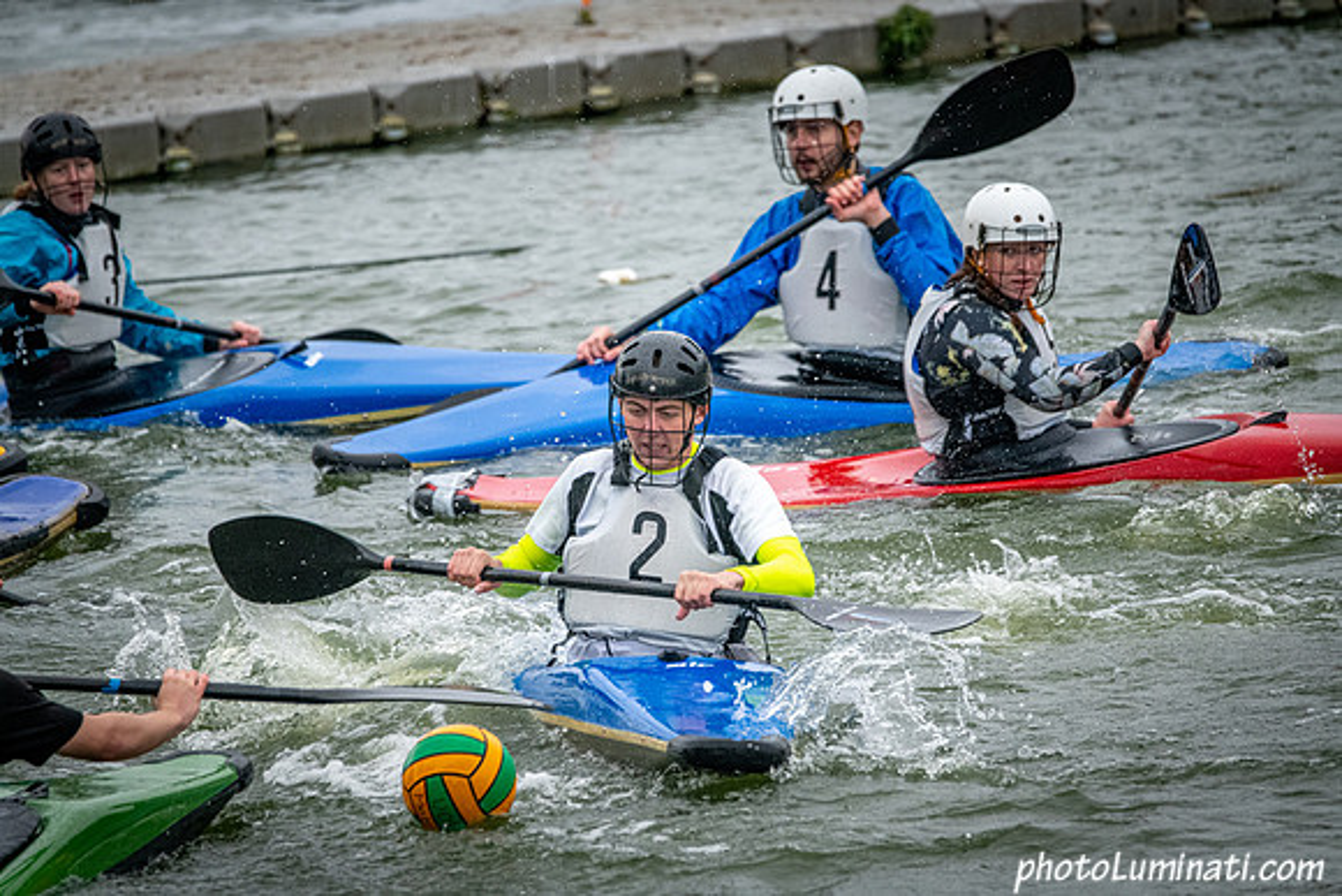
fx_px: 14914
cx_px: 671
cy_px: 448
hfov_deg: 5.2
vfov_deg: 3.4
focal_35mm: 400
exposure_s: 1/3200
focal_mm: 400
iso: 3200
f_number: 8
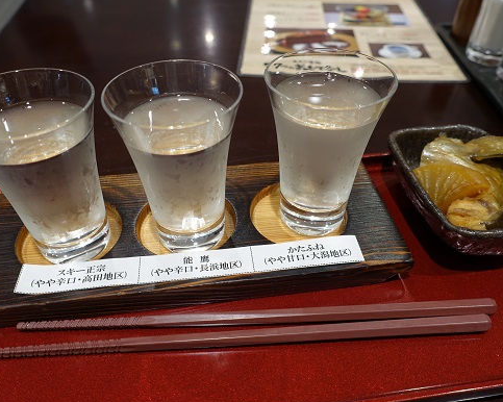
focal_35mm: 28
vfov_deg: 51.5
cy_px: 205
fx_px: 417
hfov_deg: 62.2
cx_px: 250
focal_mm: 8.8
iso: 125
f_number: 2.8
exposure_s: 1/30
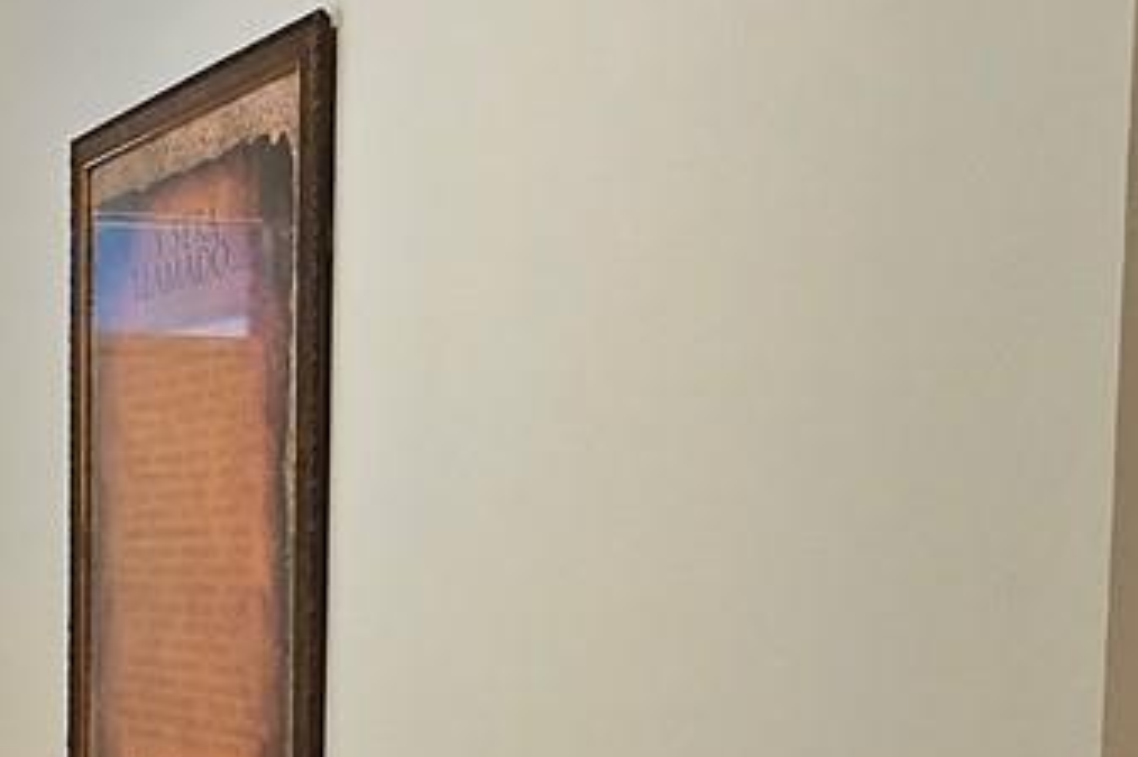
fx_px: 2022
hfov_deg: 28.5
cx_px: -114
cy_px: 720
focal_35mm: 64
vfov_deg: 20.7
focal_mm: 1.7
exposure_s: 1/60
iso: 100
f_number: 2.2
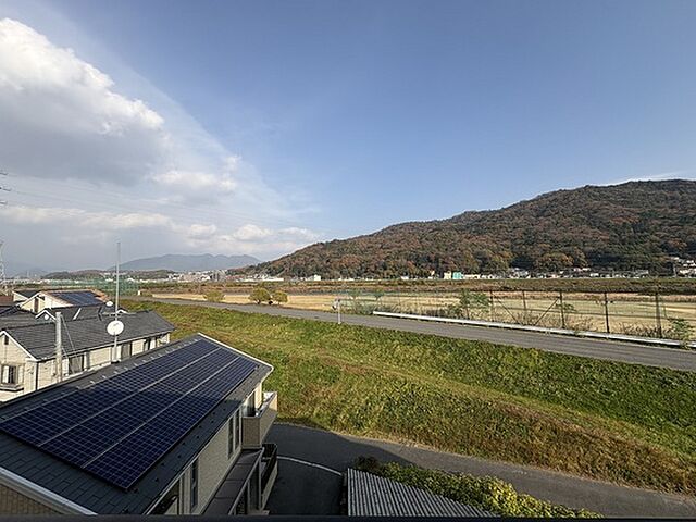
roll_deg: +1.0
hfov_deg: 102.1
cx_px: 348
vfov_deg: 85.7
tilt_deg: +4.0
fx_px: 281
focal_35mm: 14
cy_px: 261
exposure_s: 1/1927
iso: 40
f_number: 2.2
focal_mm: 2.22
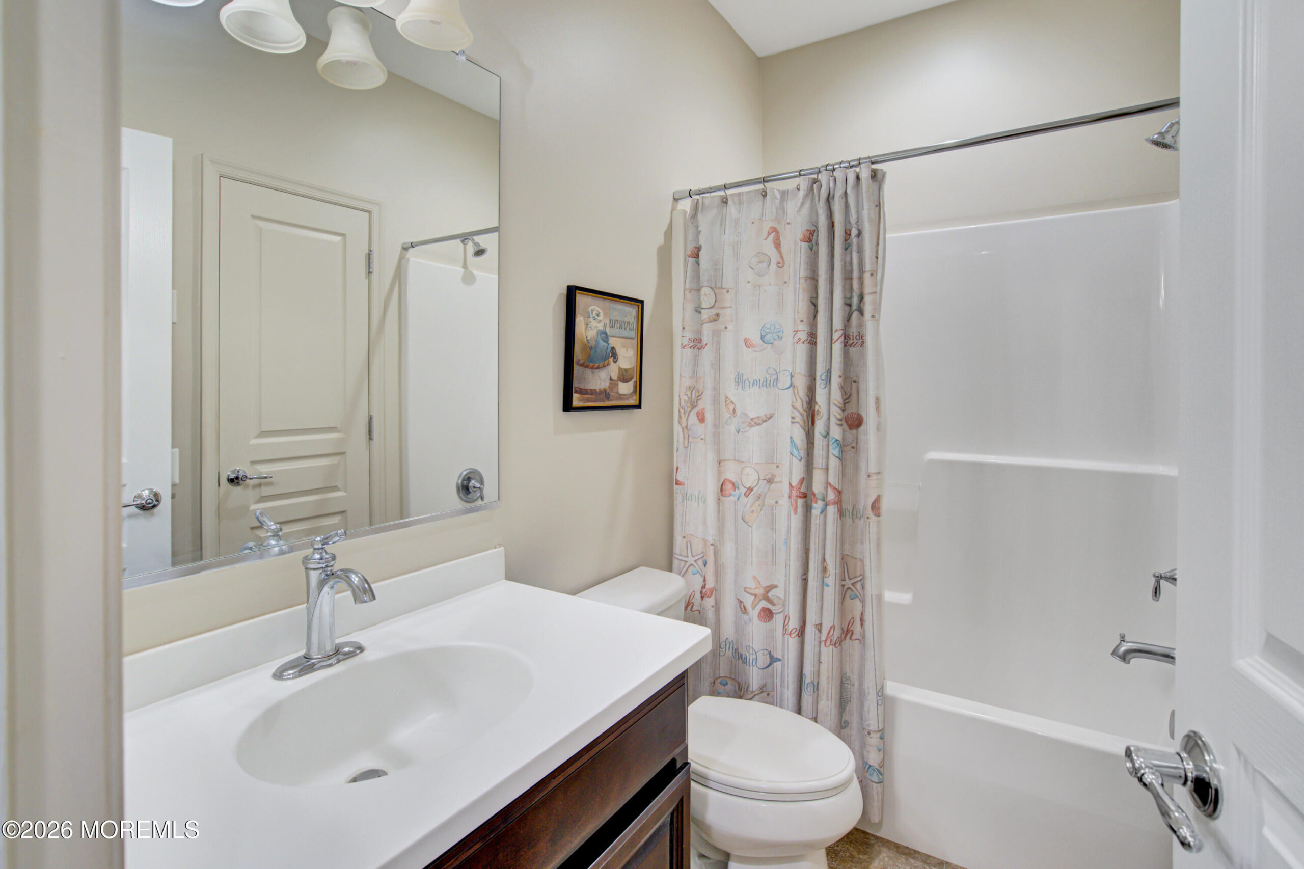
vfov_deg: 73.7
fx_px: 579
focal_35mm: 16
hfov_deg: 96.7
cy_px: 434
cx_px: 652
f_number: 8
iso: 400
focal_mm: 16
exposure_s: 1/20
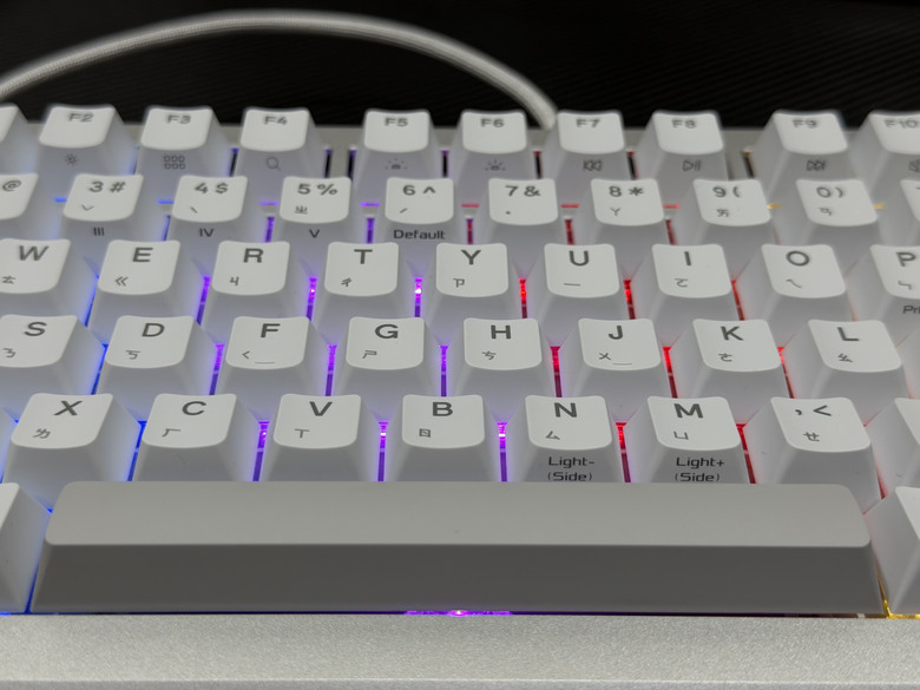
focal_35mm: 48
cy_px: 345
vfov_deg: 30.3
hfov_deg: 39.7
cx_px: 460
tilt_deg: -31.1
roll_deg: +0.1
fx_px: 1276
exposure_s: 1/120
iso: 100
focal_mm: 6.76
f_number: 1.78
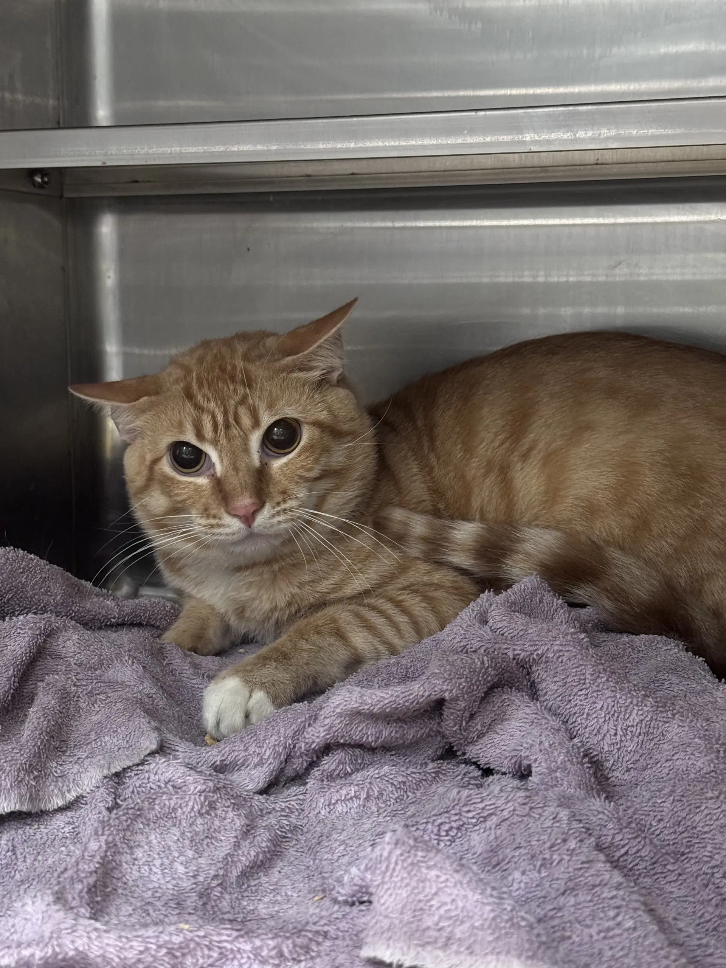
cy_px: 484
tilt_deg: -8.6
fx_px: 1342
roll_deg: +0.2
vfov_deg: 39.7
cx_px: 363
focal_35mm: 48
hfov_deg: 30.3
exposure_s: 1/28
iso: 800
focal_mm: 6.76
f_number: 1.78
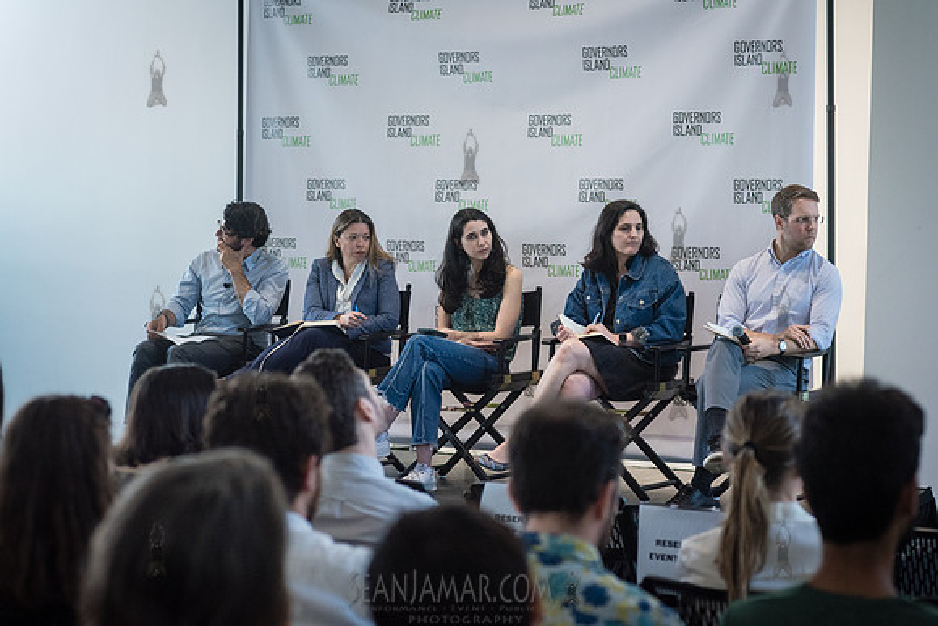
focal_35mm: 86
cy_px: 313
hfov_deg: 23.6
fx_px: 2241
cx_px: 469
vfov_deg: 15.9
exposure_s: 1/320
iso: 4000
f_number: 4
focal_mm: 86
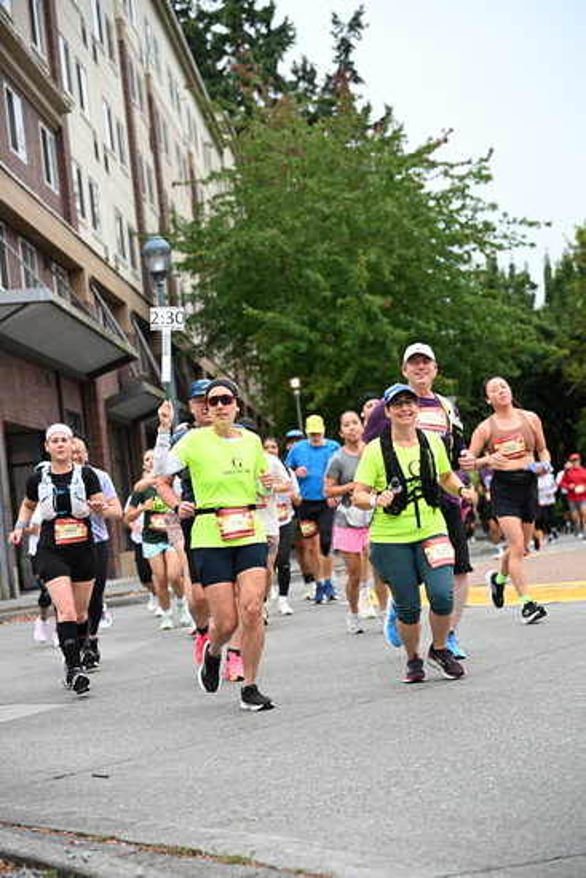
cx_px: 293
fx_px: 1781
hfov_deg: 18.7
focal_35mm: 73
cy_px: 439
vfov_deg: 27.7
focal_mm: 73
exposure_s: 1/800
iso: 1600
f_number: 4
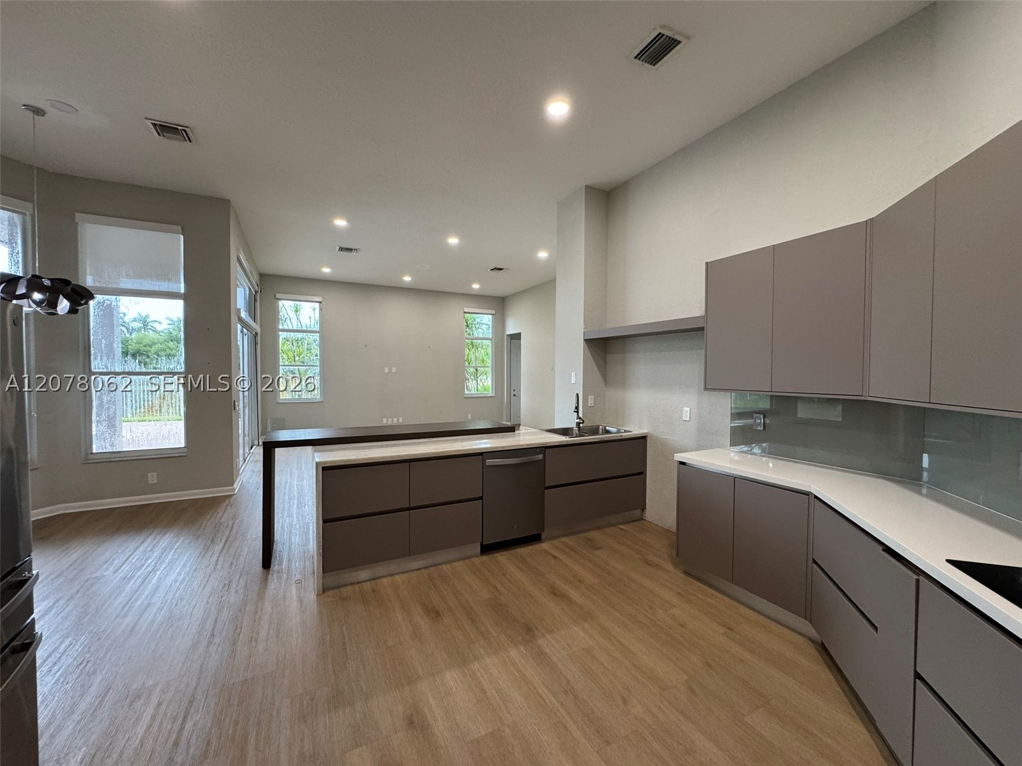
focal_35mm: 14
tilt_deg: -2.5
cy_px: 383
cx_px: 511
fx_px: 413
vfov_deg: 85.7
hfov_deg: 102.1
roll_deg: -0.5
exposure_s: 1/60
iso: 200
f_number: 2.2
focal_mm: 2.22
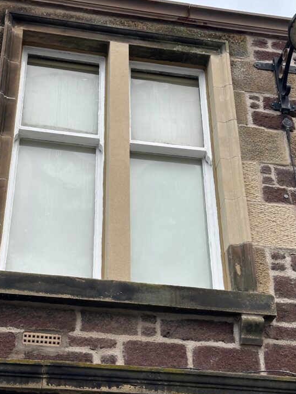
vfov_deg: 28.6
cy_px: 181
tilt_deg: +38.2
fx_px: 776
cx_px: 146
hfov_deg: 21.6
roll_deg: +0.4
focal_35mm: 68
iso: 80
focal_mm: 6.86
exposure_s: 1/102
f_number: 1.78
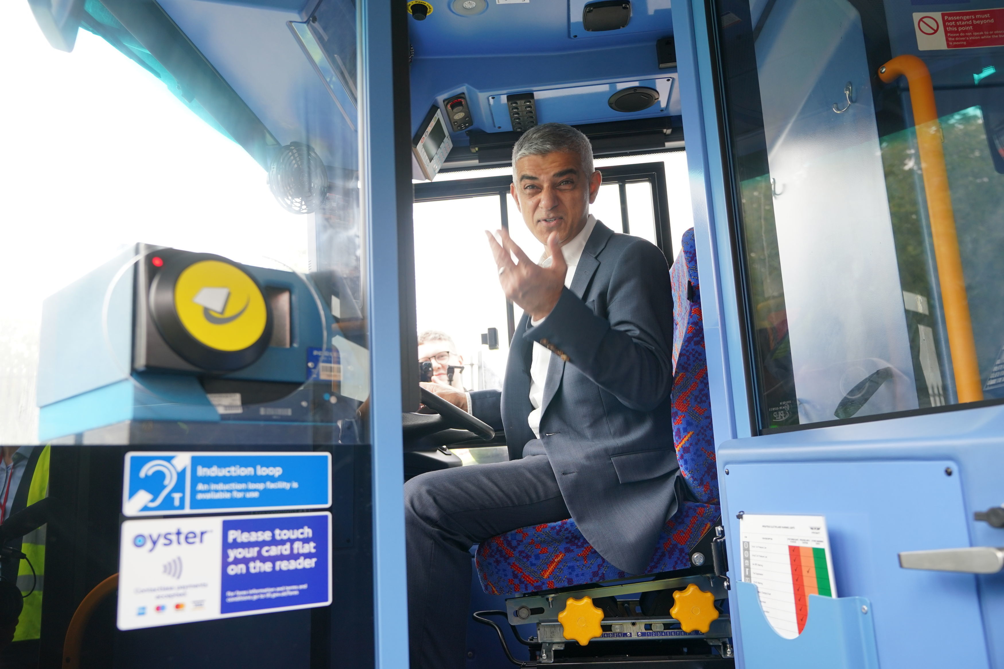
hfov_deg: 63.7
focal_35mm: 29
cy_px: 334
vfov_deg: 45.0
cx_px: 502
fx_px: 809
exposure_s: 1/125
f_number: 4
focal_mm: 29
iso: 400
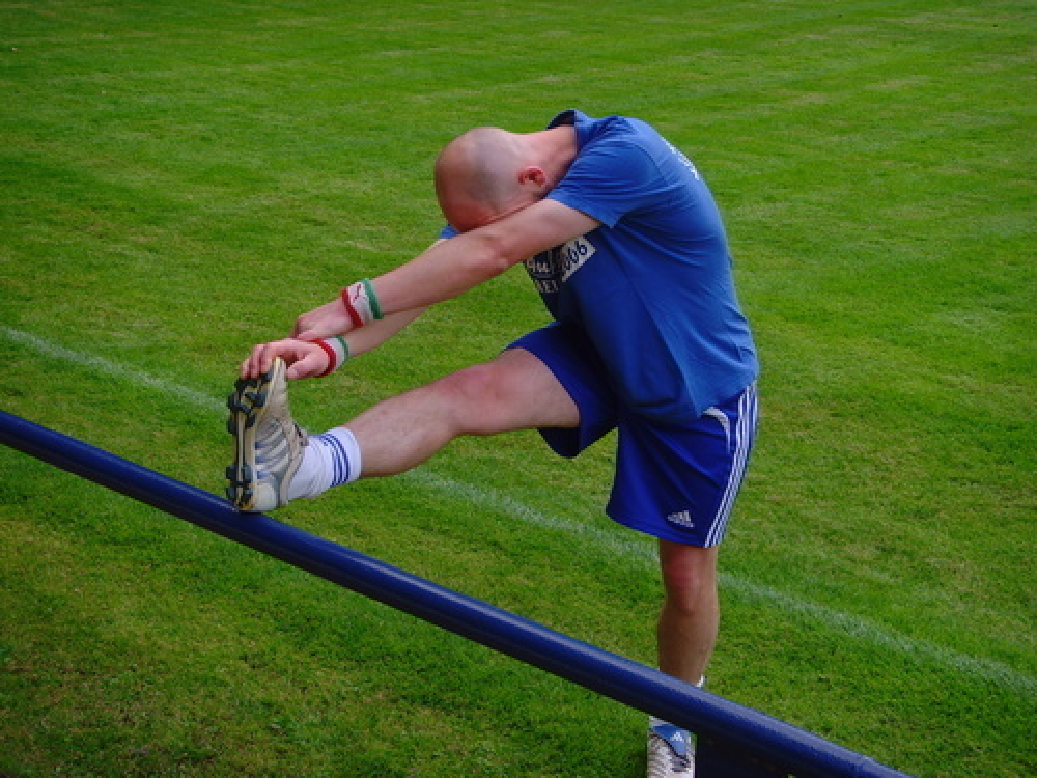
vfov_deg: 21.0
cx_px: 518
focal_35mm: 70
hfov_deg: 27.8
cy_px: 389
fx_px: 2097
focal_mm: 11.8
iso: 80
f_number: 4.1
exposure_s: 1/125
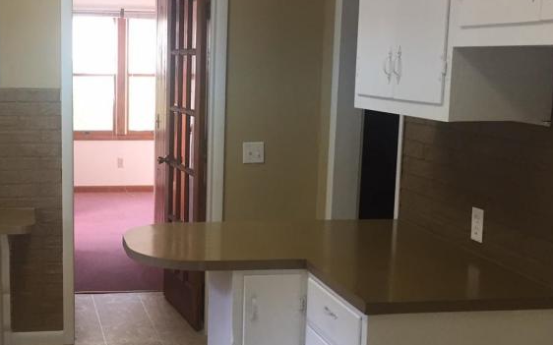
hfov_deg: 35.7
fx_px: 844
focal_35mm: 56
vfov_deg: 23.1
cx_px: 157
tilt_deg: -9.5
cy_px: 195
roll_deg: -1.3
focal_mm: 4.15
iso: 40
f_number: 2.2
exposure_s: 1/30
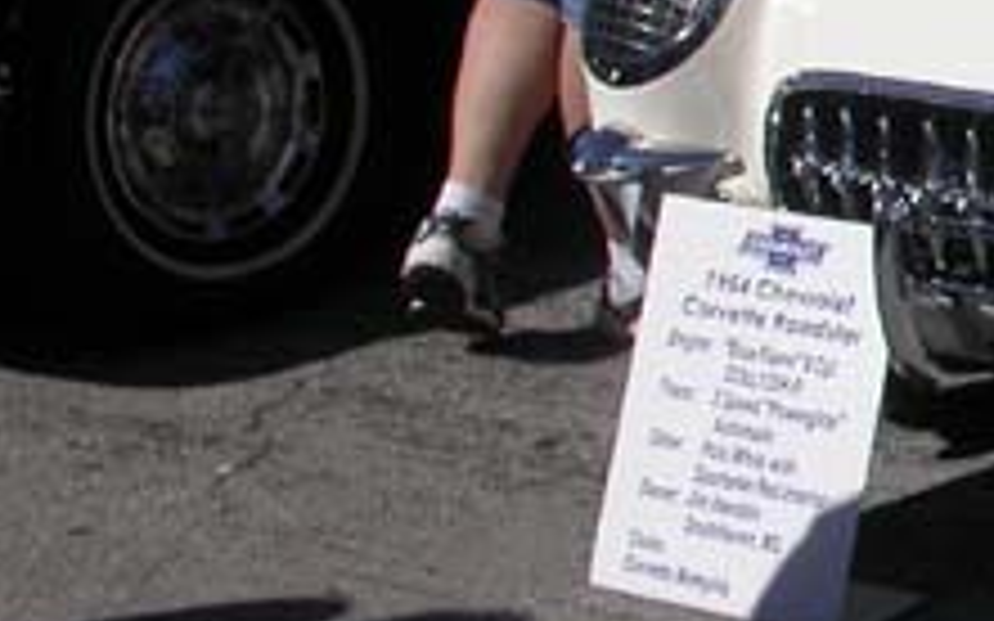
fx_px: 3954
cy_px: -68
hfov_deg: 13.1
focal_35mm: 146
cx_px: 1723
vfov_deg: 8.9
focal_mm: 7.85
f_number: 7.5
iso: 100
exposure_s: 1/754
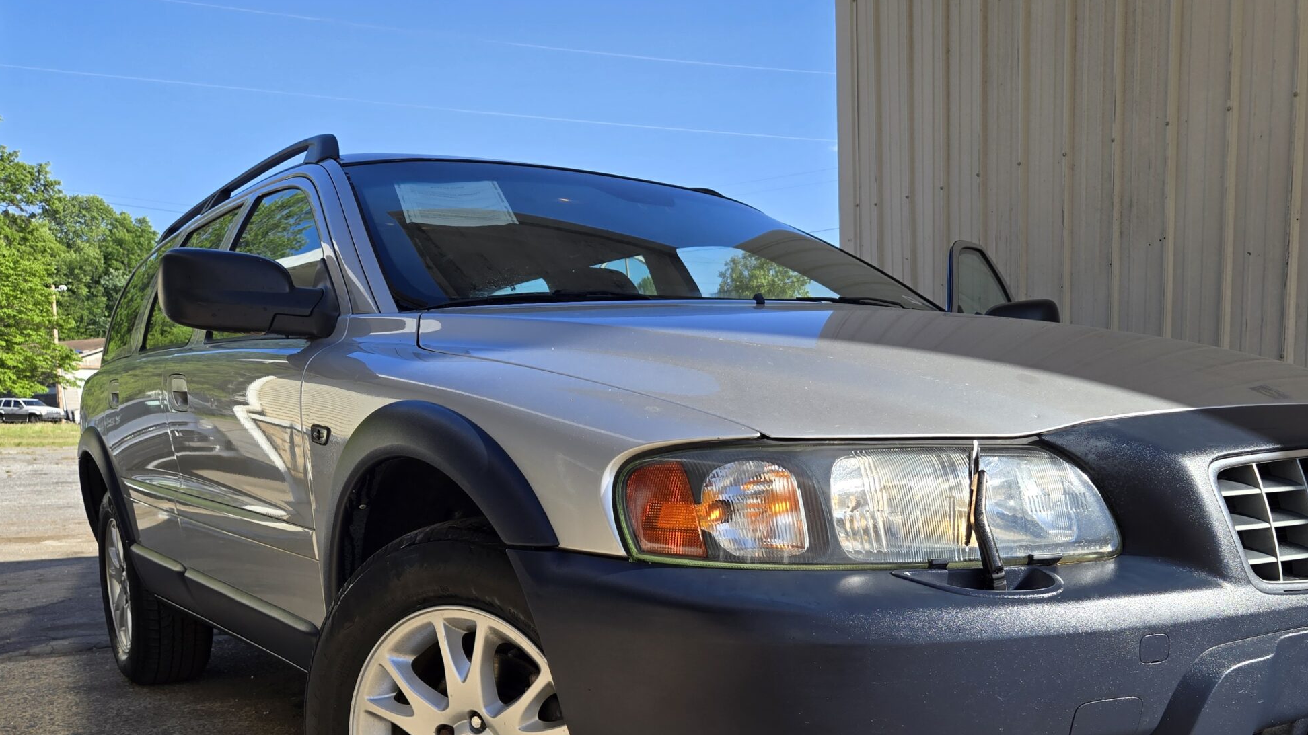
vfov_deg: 34.3
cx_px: 783
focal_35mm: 33
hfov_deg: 59.0
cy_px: 607
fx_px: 1144
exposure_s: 1/722
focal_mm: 5.4
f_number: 1.8
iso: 25
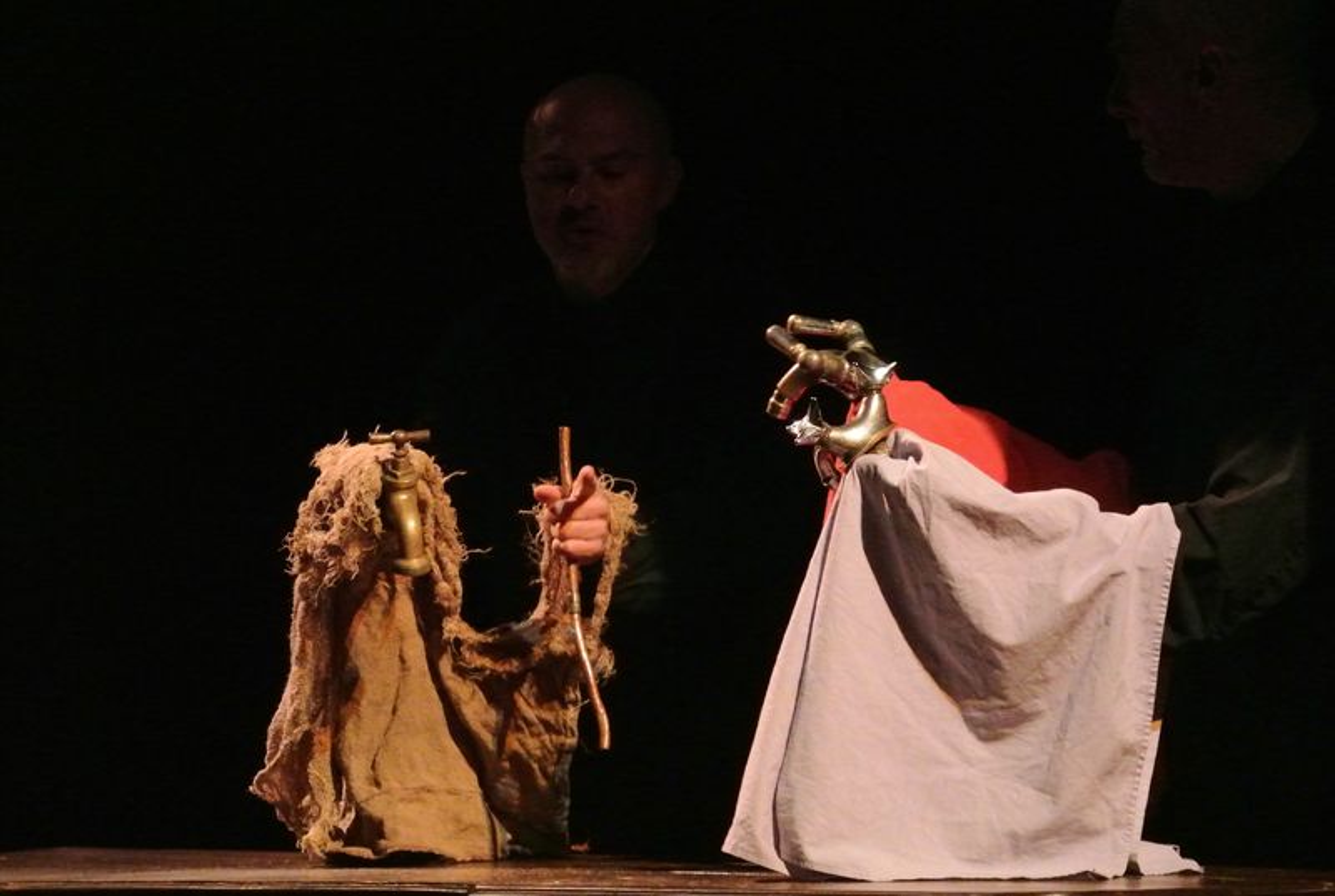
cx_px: 668
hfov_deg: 12.8
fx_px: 5945
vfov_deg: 8.6
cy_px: 448
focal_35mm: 160
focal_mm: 59.4
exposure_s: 1/40
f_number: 4.5
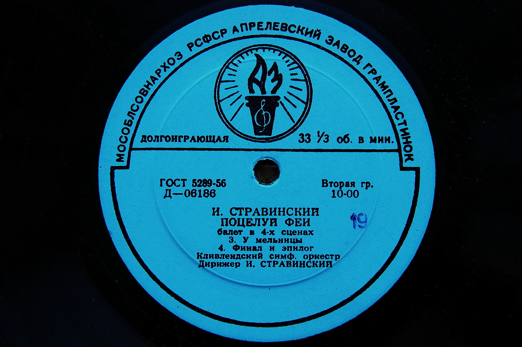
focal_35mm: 52
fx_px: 761
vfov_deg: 25.7
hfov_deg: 37.9
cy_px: 174
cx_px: 261
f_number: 4.5
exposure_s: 1/80
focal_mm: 35
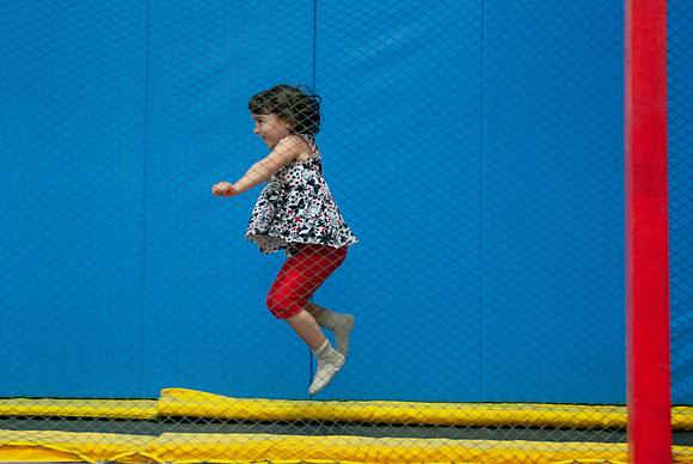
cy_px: 213
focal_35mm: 87
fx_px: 1683
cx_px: 289
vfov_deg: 15.7
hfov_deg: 23.2
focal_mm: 50
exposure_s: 1/80
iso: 640
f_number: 2.8
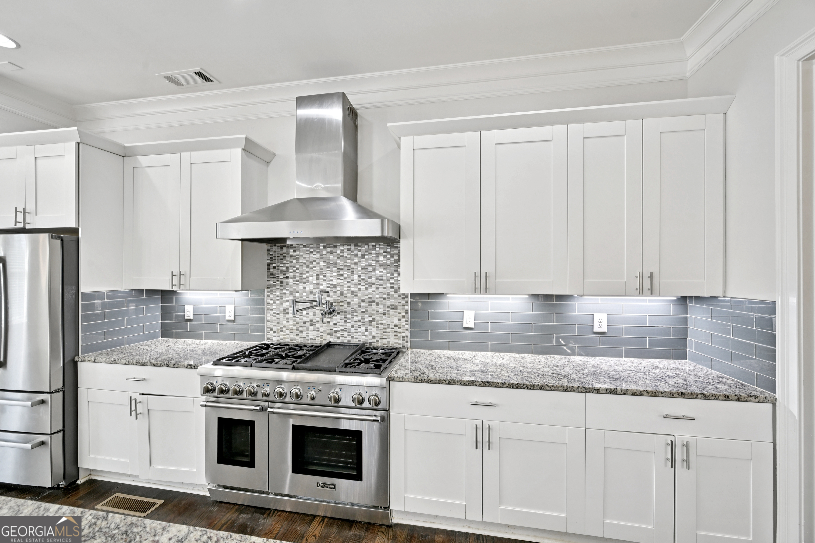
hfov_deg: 104.3
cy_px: 272
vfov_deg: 81.2
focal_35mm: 14
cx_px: 408
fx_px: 317
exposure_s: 1/15
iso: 250
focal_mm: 14
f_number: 8
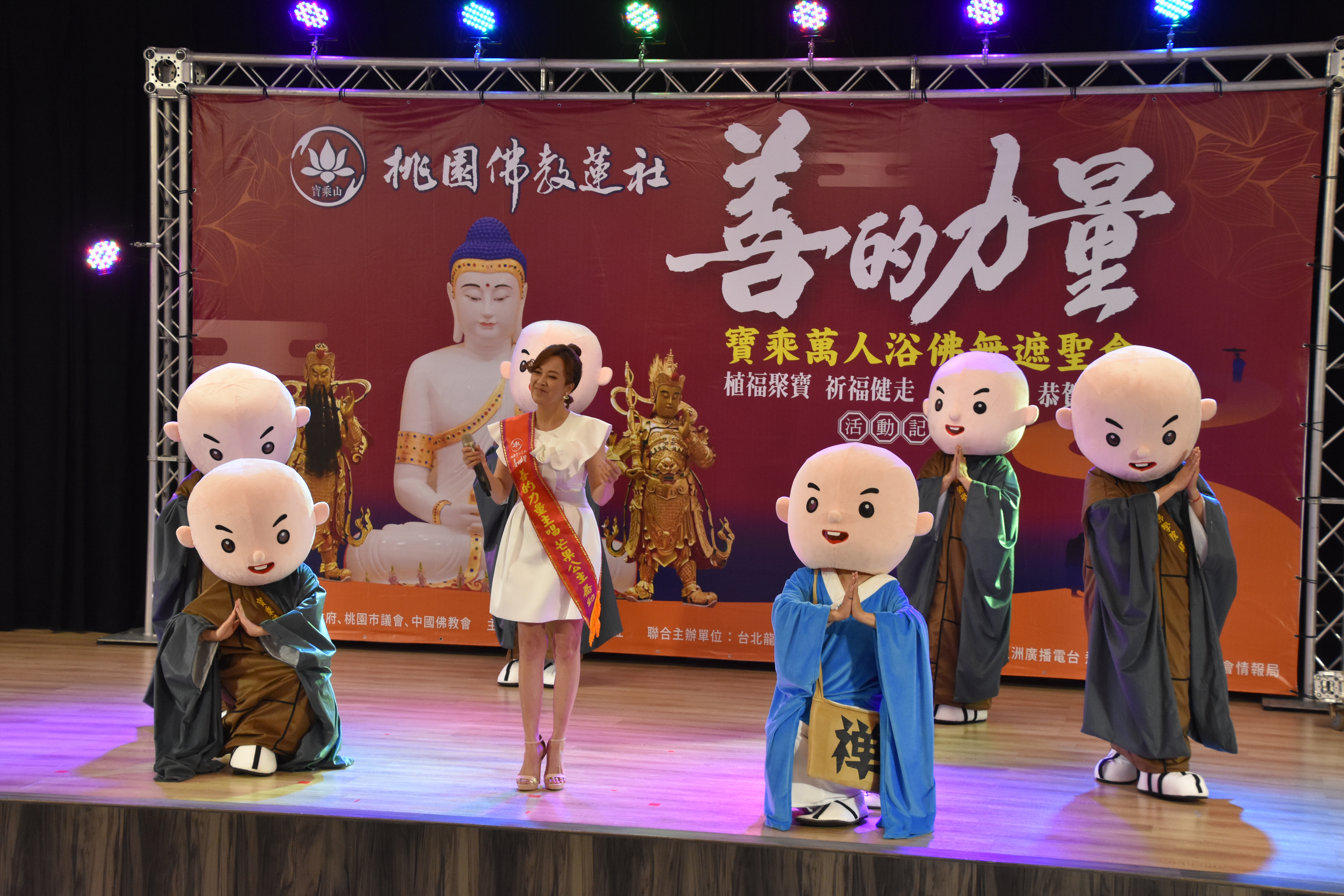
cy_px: 448
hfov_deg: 33.4
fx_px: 2240
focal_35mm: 60
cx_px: 672
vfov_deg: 22.6
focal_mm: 40
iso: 1600
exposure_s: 1/160
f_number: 6.3
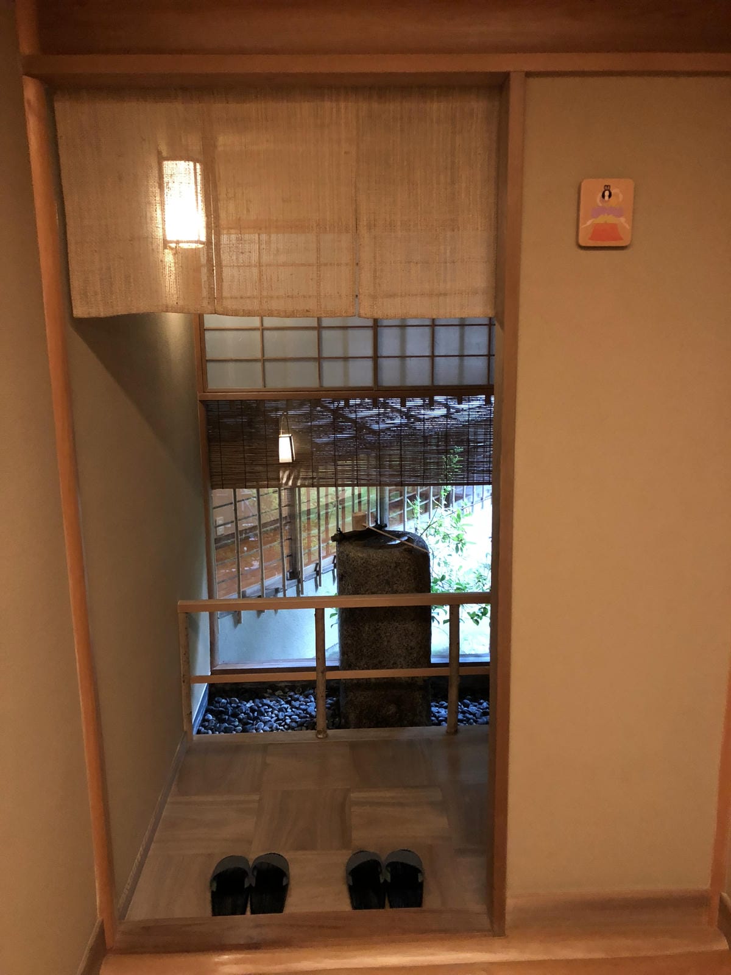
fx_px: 817
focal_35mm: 29
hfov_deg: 48.2
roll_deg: +1.4
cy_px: 488
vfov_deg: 61.7
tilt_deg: -12.8
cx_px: 366
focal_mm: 3.99
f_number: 1.8
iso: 125
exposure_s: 1/4
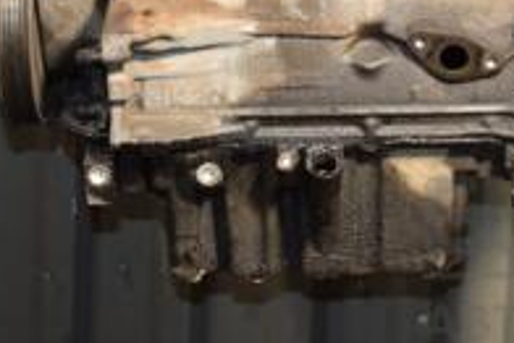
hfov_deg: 17.8
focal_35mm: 115
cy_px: -134
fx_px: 1636
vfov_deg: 11.6
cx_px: 375
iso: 800
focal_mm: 25
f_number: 5
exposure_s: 1/80
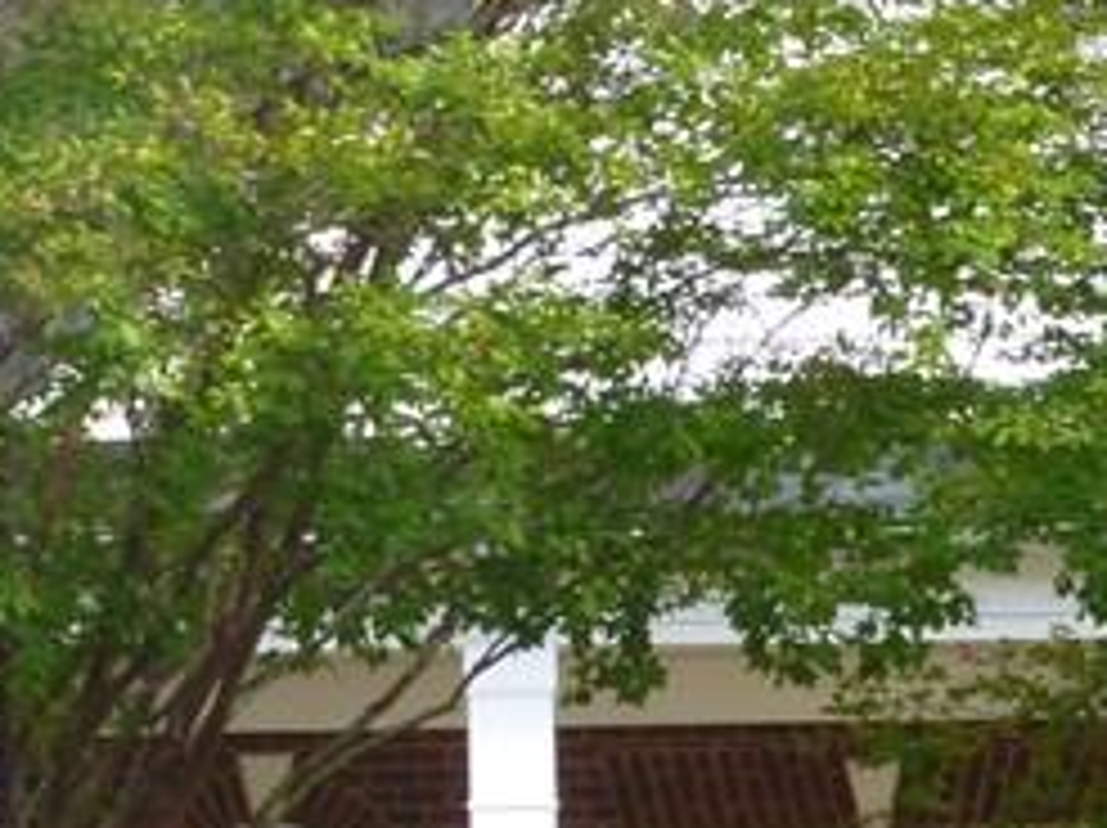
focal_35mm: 383
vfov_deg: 3.9
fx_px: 12236
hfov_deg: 5.2
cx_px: 688
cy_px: 644
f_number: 5.2
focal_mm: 16.5
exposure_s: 1/100
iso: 100
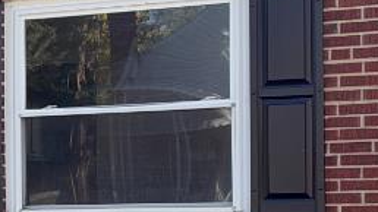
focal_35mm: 152
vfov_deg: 7.9
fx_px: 1523
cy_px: 227
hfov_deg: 12.7
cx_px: -322
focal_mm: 6.93
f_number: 1.8
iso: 100
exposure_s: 1/895
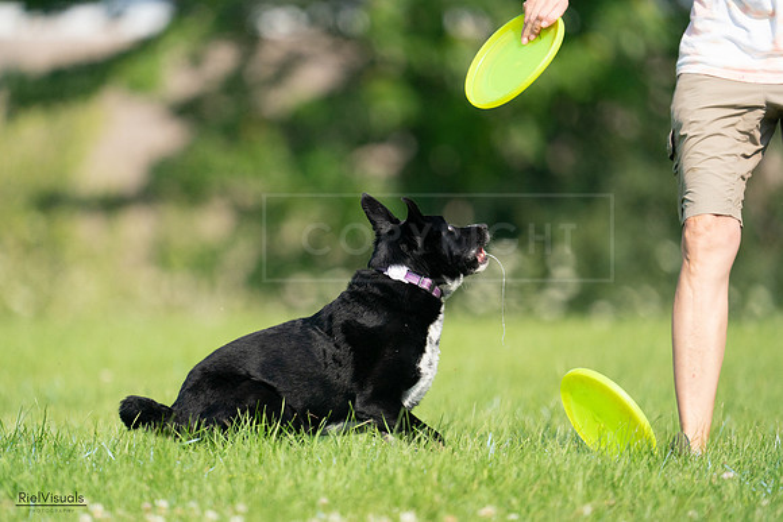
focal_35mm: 600
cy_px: 261
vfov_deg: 2.3
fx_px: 13052
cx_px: 392
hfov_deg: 3.4
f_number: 6.3
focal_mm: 600
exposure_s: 1/4000
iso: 2000
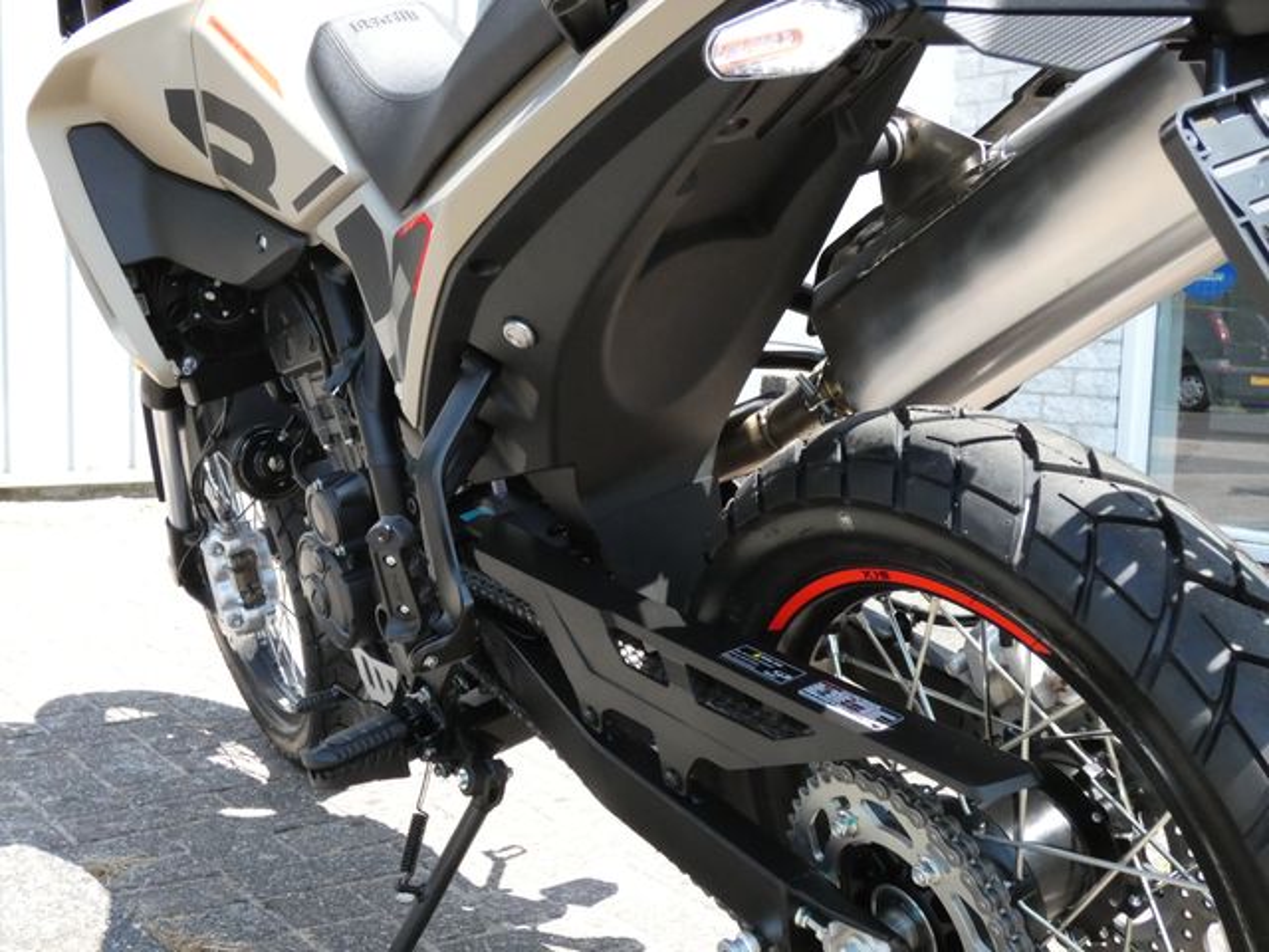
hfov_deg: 43.9
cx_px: 634
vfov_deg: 33.6
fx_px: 1576
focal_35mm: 43
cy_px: 476
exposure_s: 1/800
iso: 800
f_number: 4.5
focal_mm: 7.8
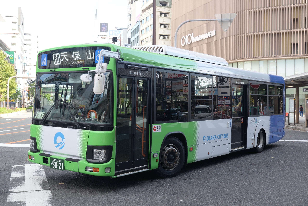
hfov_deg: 48.4
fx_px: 342
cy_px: 103
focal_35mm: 40
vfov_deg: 33.4
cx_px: 154
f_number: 9
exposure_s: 1/50
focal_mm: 40
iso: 200
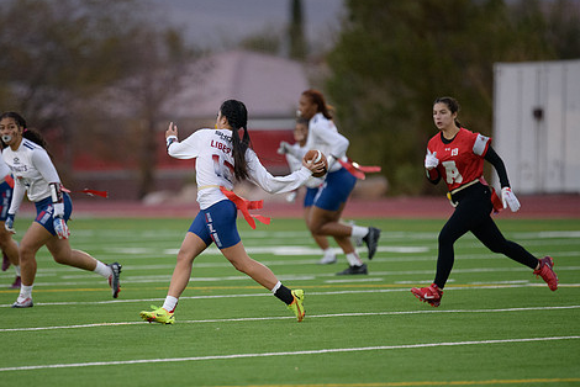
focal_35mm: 370
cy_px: 211
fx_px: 5965
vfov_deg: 3.7
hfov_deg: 5.6
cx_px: 227
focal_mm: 300
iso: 3600
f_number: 2.8
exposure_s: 1/3200
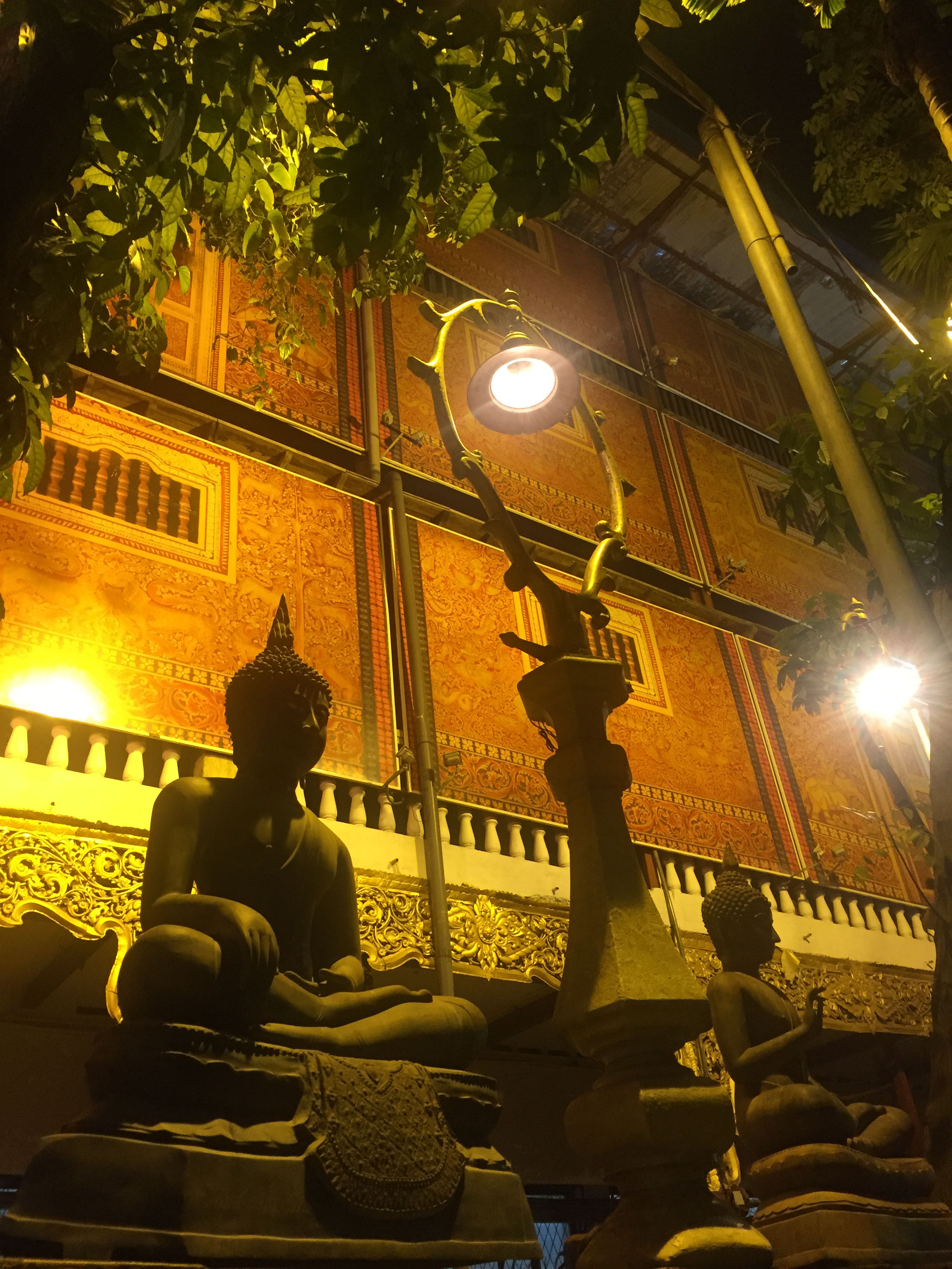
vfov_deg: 61.7
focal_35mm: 29
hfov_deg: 48.2
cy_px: 634
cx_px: 476
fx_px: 1063
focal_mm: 4.15
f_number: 2.2
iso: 200
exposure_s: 1/33
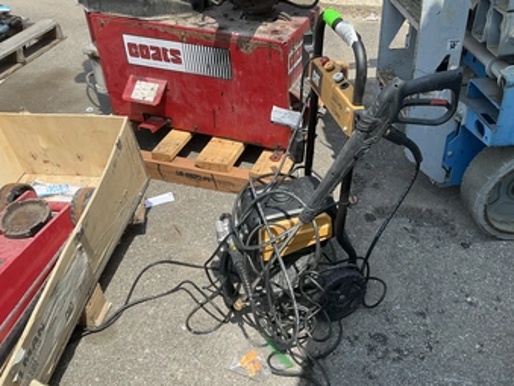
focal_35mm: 33
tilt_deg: -38.3
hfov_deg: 55.0
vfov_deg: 43.0
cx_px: 302
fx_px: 491
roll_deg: -2.7
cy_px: 191
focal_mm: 3
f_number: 1.8
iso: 25
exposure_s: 1/816
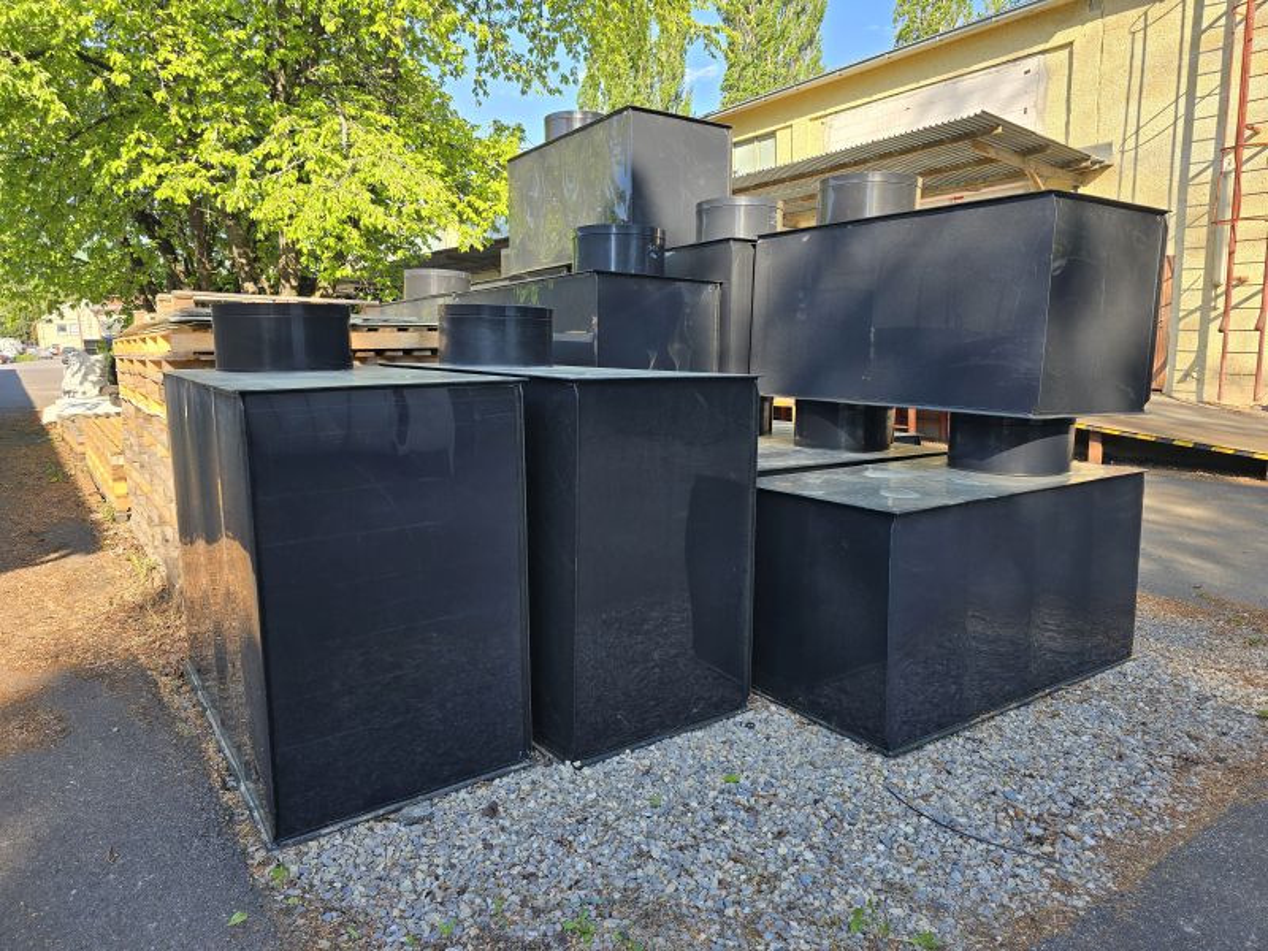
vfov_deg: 58.9
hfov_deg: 73.9
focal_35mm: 23
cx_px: 634
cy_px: 476
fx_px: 843
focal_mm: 6.3
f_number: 1.7
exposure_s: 1/244
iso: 12
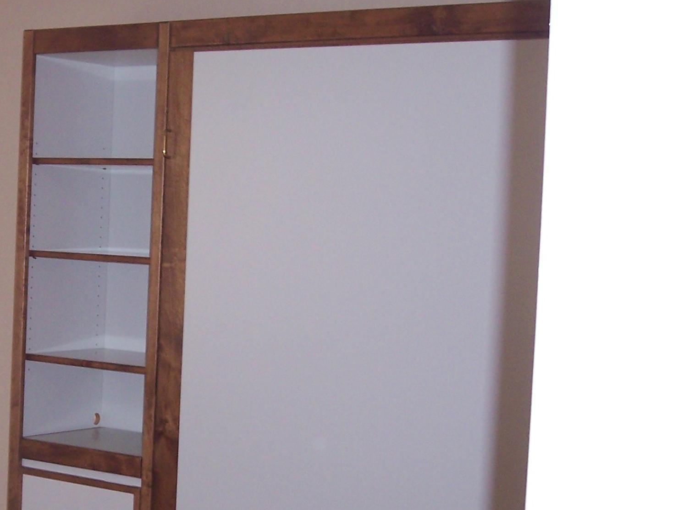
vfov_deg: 18.7
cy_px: 300
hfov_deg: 24.0
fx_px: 1550
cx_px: 72
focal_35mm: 79
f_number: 2.8
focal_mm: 8
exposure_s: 1/60
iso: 140
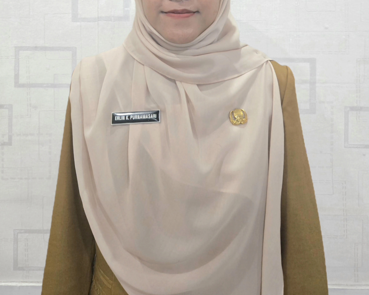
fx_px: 328
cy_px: 62
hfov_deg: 58.8
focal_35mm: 30
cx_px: 185
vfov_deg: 46.2
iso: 800
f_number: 1.8
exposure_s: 1/101
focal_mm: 5.4
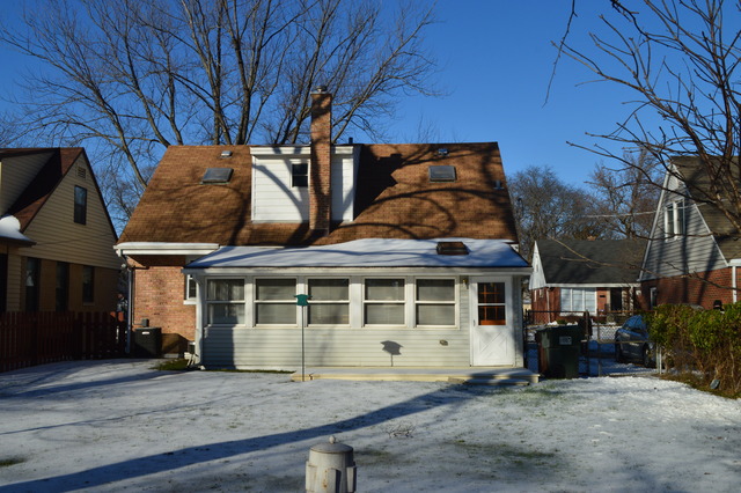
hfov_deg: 53.2
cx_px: 370
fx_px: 741
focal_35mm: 36
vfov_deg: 36.8
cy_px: 246
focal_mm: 24
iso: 280
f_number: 11
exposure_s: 1/500
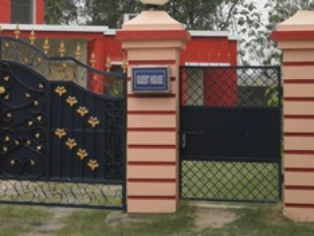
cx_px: -7
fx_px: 953
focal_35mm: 105
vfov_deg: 14.0
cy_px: 38
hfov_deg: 18.2
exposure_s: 1/80
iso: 64
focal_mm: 7.9
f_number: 9.6
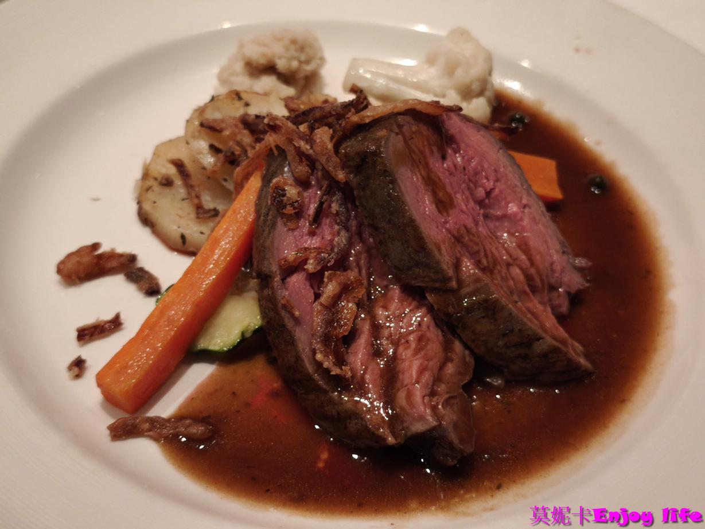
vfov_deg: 31.5
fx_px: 937
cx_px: 352
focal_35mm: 46
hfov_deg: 41.2
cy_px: 264
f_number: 1.6
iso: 500
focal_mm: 6.57
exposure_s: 1/60
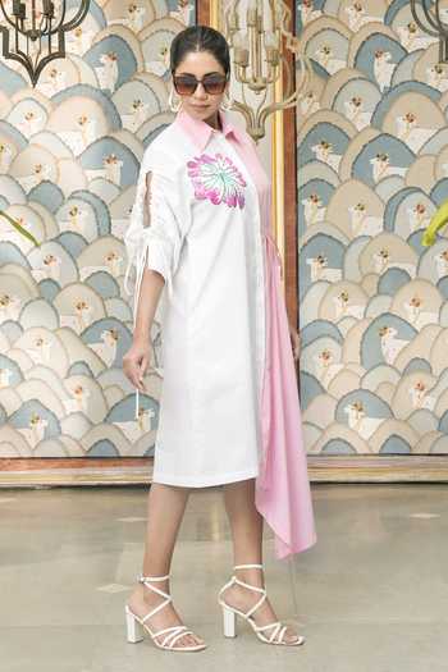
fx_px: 1008
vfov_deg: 36.9
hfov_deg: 25.1
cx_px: 224
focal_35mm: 54
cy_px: 336
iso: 160
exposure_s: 1/160
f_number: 8
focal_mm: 54
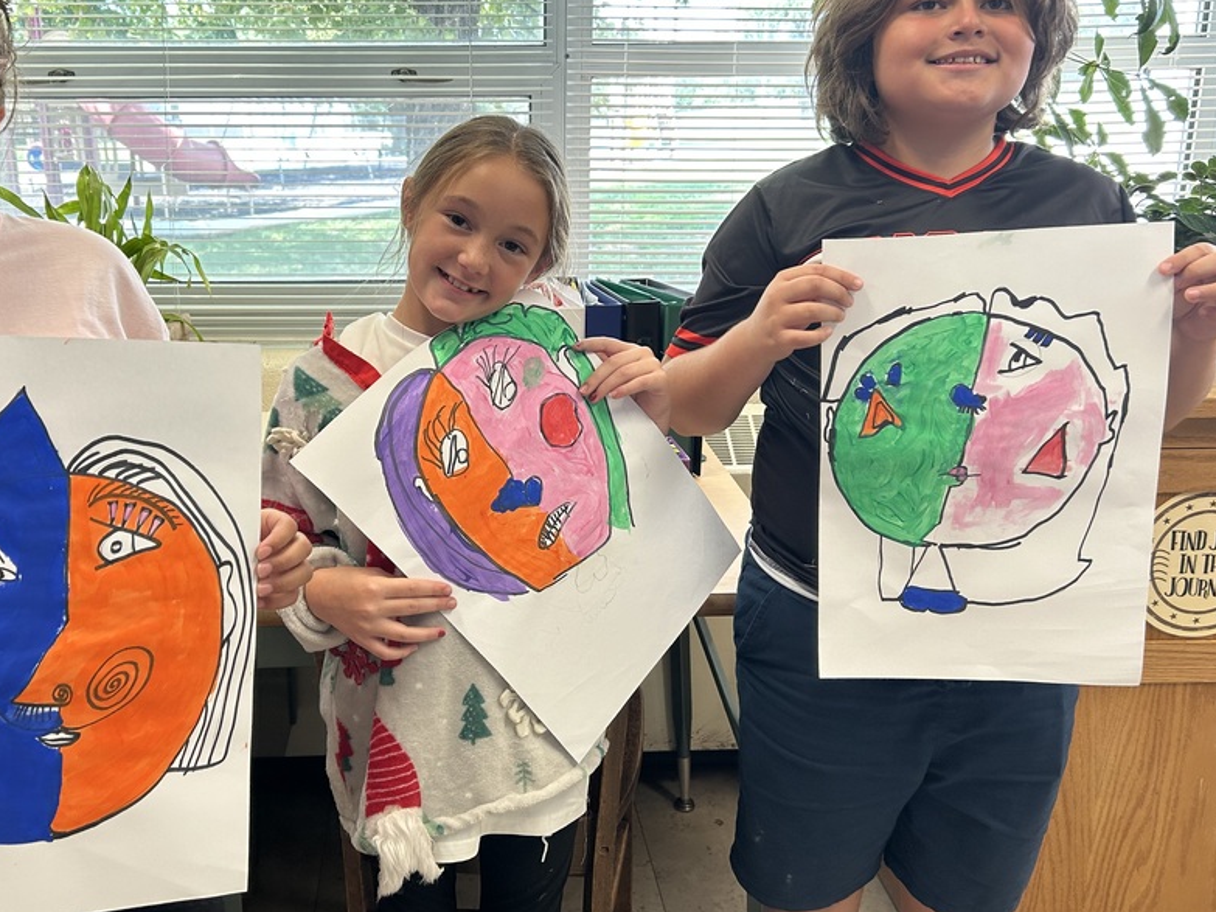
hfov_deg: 53.6
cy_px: 419
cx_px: 481
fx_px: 1194
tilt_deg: -14.6
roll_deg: +0.5
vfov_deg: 41.8
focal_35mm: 34
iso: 100
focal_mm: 5.7
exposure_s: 1/120
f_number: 1.5
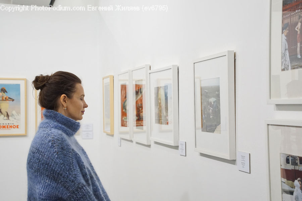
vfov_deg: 20.1
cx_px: 151
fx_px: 566
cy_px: 100
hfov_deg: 29.9
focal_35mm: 68
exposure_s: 1/160
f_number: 4.5
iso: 1250
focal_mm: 45
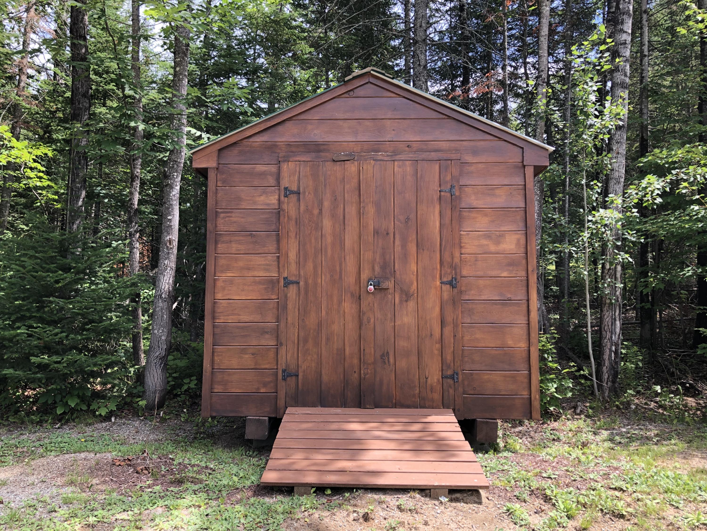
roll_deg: -1.6
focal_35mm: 28
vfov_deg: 49.7
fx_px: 572
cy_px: 266
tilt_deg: +4.3
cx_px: 354
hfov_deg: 63.4
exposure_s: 1/191
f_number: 1.8
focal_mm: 3.99
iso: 20
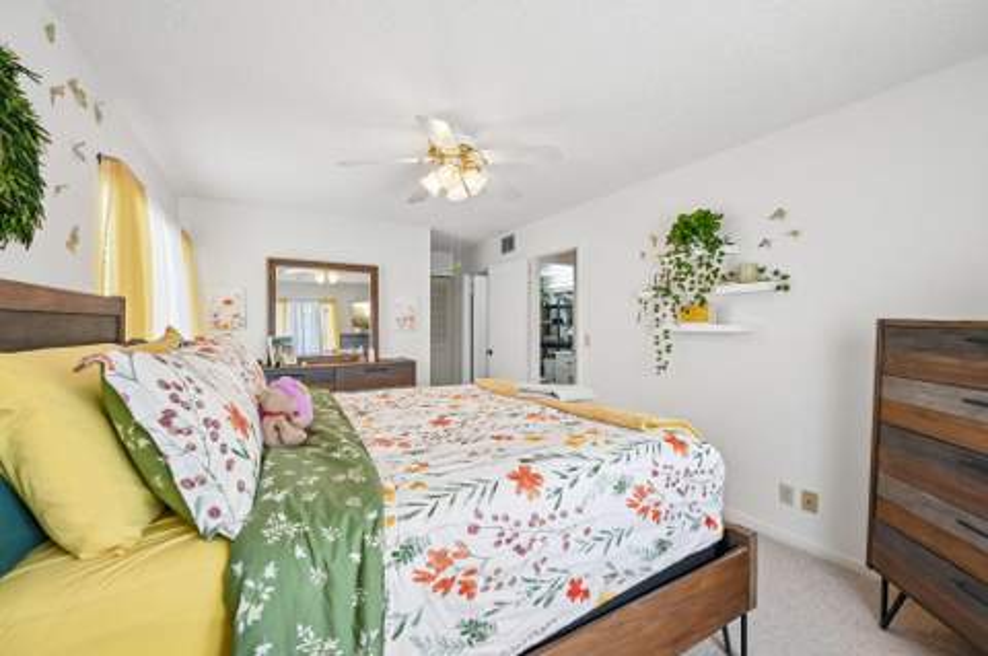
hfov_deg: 104.3
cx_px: 494
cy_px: 328
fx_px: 384
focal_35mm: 14
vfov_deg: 81.1
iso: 3200
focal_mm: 14
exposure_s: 1/160
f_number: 8
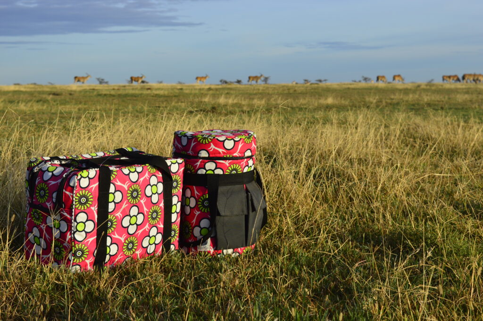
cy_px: 160
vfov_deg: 21.5
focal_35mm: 63
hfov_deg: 31.9
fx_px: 845
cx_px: 242
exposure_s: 1/200
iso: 100
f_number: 8
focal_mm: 42
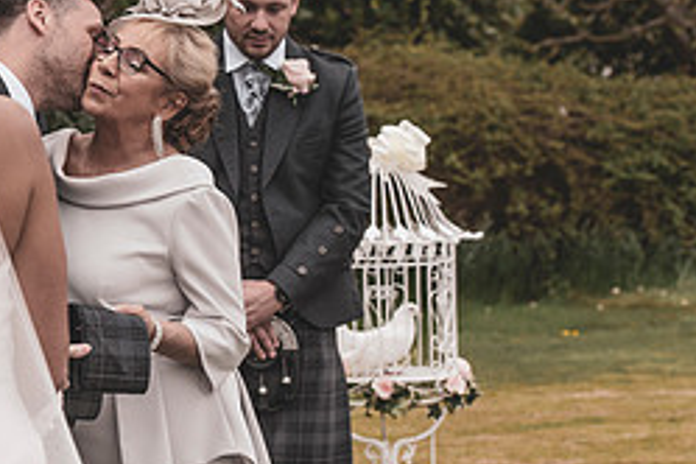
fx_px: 3866
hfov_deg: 10.2
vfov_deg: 6.9
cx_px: -34
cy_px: 191
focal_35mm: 200
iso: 250
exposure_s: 1/320
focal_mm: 86
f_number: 5.6
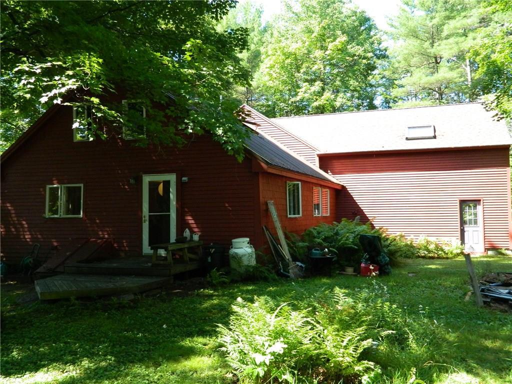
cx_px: 256
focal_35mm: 35
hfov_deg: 52.6
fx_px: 518
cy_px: 192
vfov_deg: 40.7
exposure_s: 1/400
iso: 400
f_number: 3.3
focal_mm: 6.2
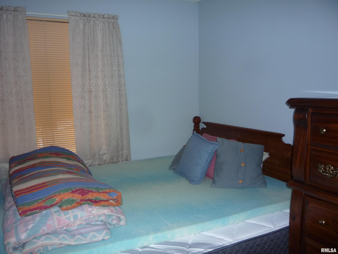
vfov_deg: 46.8
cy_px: 127
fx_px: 293
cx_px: 169
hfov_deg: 60.0
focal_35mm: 30
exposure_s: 1/30
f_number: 3.3
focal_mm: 5.2
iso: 200
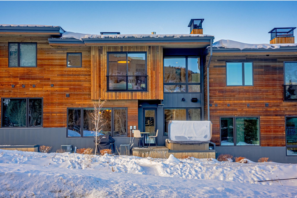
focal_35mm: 53
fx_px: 438
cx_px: 148
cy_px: 99
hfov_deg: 37.4
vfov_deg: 25.5
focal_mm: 53.1
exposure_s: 1/200
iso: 125
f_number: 13
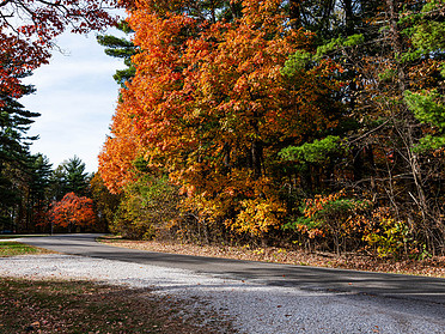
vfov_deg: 34.3
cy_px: 143
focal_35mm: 42
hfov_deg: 44.7
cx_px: 188
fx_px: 540
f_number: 8
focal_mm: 28
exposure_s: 1/160
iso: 72
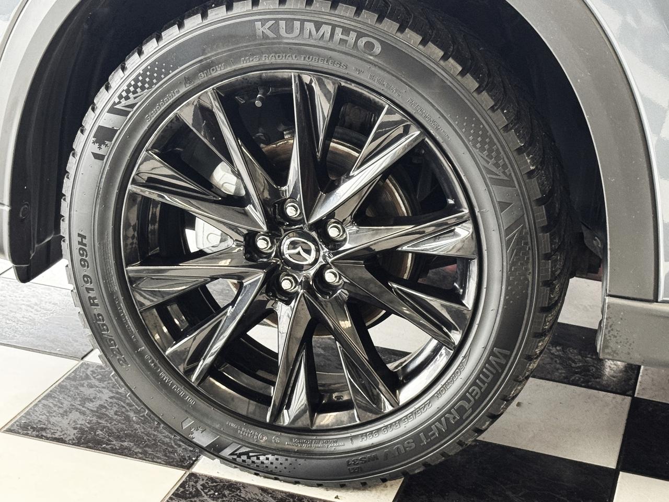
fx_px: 1565
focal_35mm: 81
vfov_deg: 18.2
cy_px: 251
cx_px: 334
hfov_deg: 24.1
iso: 200
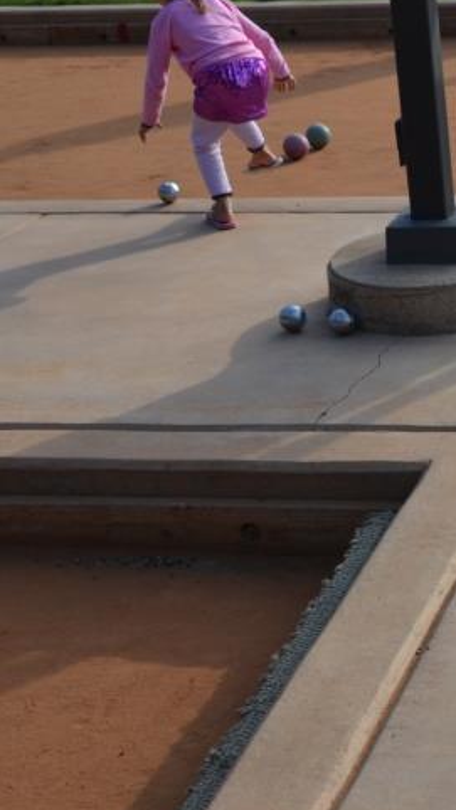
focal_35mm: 80
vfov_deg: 26.5
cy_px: 346
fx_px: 1720
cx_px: 752
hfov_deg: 13.8
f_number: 8
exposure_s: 1/250
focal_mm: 24
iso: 180
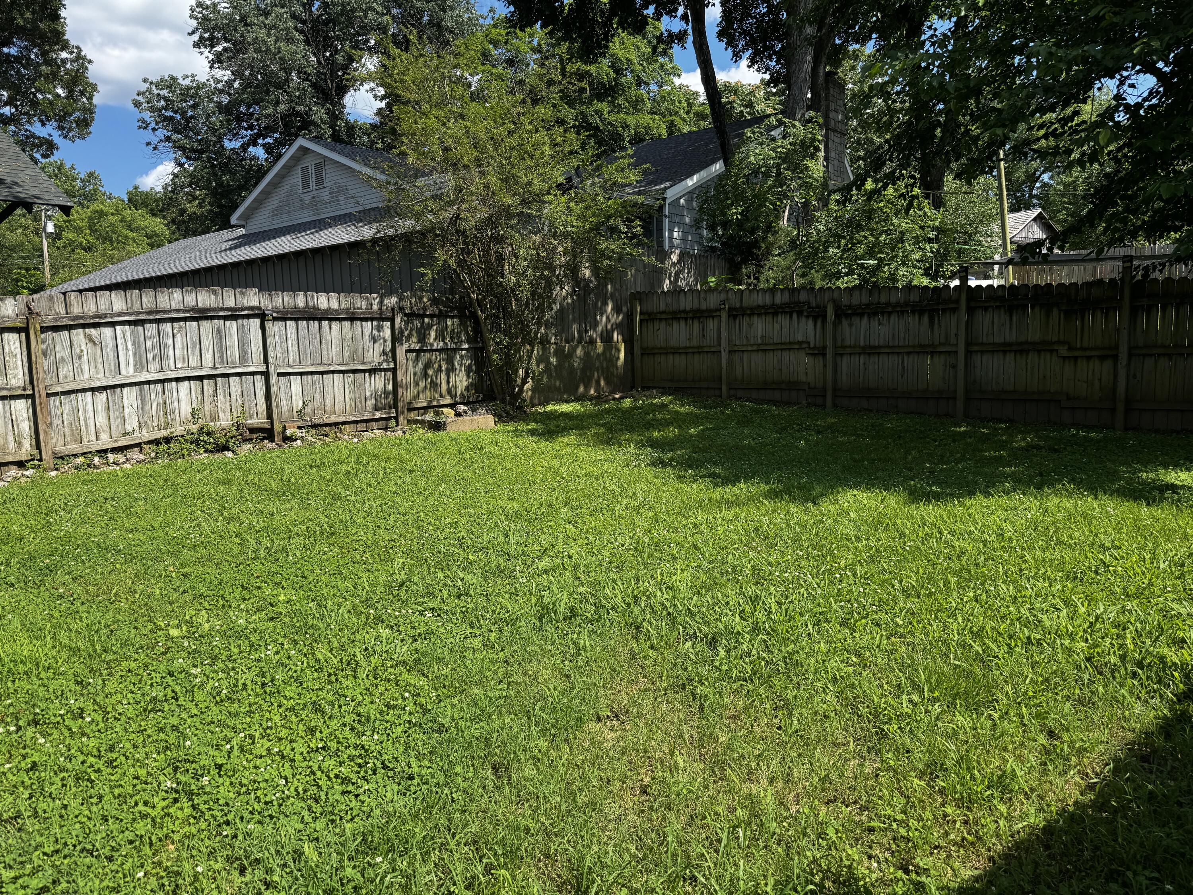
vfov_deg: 56.8
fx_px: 827
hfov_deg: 71.6
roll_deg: +1.9
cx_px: 596
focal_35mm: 24
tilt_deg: -7.6
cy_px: 448
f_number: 1.78
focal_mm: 6.76
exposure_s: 1/2415
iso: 80
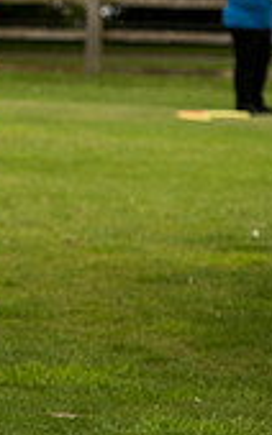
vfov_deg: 5.8
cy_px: 257
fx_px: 4336
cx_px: -444
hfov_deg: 3.5
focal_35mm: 365
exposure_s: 1/1250
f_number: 4
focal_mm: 105
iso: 1250
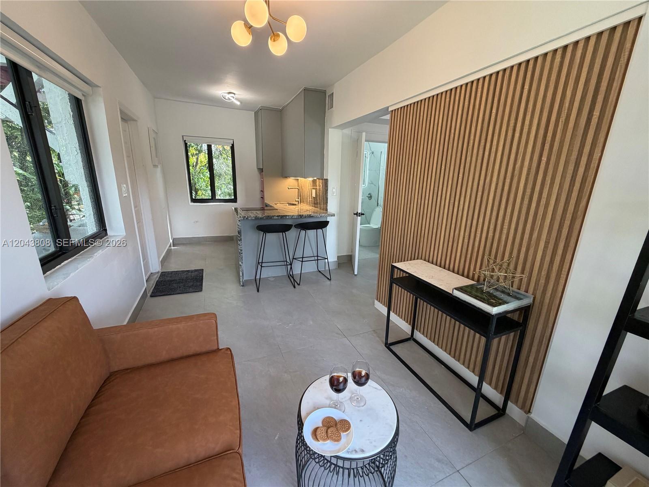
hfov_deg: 102.1
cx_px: 324
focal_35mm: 14
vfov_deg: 85.7
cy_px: 244
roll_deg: -1.4
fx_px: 262
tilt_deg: -15.7
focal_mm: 2.22
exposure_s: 1/120
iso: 250
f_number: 2.2
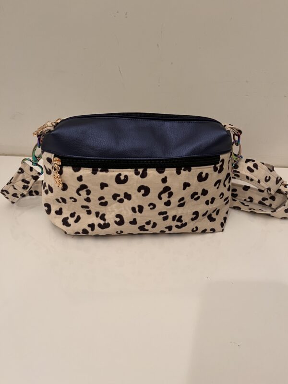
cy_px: 192
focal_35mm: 26
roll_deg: -1.6
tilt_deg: -30.5
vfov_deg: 67.3
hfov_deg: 53.1
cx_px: 144
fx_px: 288
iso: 250
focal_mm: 5.1
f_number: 1.6
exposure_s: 1/50
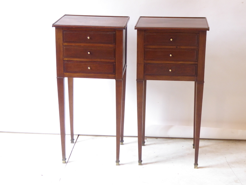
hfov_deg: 29.8
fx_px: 462
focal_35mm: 65
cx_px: 123
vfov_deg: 22.6
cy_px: 92
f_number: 4.4
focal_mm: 11.7
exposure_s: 1/20
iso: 400
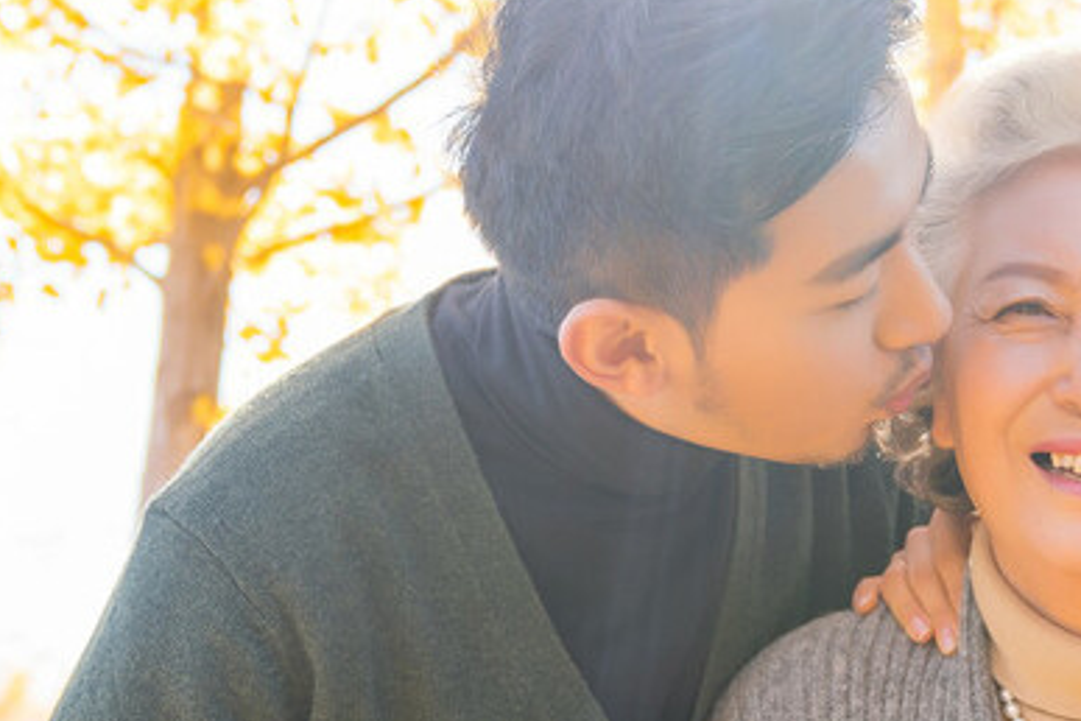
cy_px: 608
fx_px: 2702
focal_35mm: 90
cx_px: 885
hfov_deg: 22.3
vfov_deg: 15.1
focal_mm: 29
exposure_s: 1/200
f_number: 2.8
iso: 100
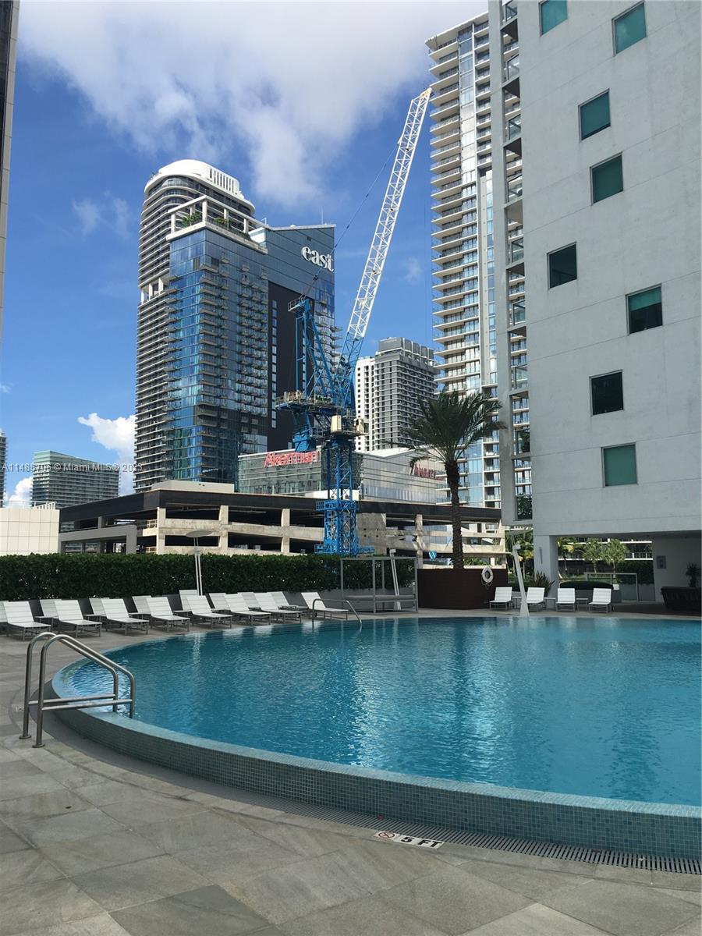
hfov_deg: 48.2
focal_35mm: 29
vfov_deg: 61.7
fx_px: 784
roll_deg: -0.6
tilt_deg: +7.9
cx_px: 351
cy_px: 468
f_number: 2.2
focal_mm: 4.15
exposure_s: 1/1508
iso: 25
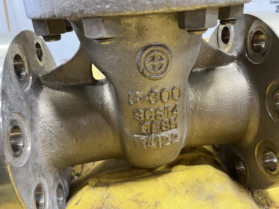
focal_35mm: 26
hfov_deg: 67.3
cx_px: 140
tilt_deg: -24.6
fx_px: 210
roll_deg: +9.0
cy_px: 104
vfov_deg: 53.1
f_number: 1.6
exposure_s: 1/40
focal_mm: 5.1
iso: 400
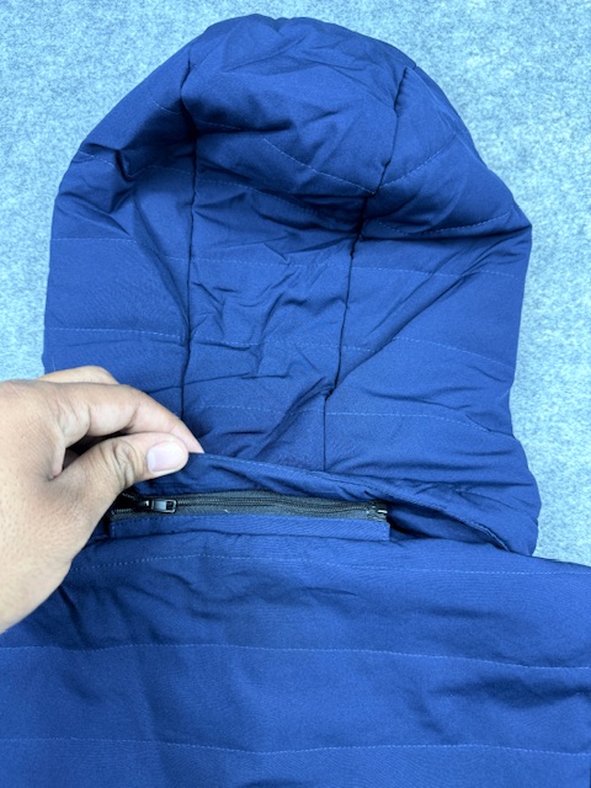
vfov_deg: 71.6
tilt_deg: -50.0
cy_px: 394
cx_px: 296
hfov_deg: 56.8
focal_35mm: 24
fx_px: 546
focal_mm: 6.76
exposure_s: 1/50
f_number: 1.78
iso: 160
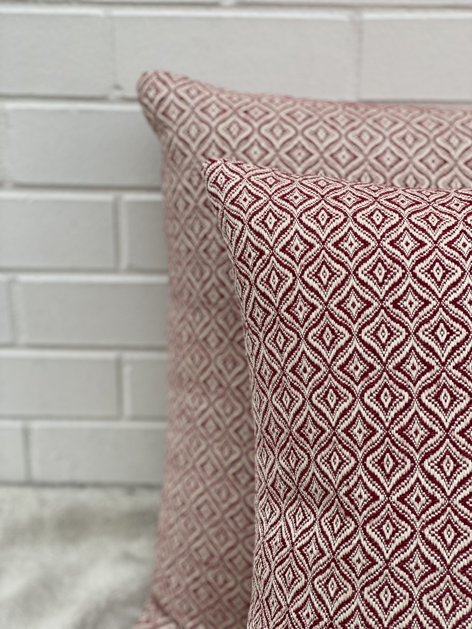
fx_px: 945
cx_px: 236
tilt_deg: -22.3
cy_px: 314
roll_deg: -0.9
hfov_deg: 28.0
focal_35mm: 52
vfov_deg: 36.8
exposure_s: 1/122
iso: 20
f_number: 2
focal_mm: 6
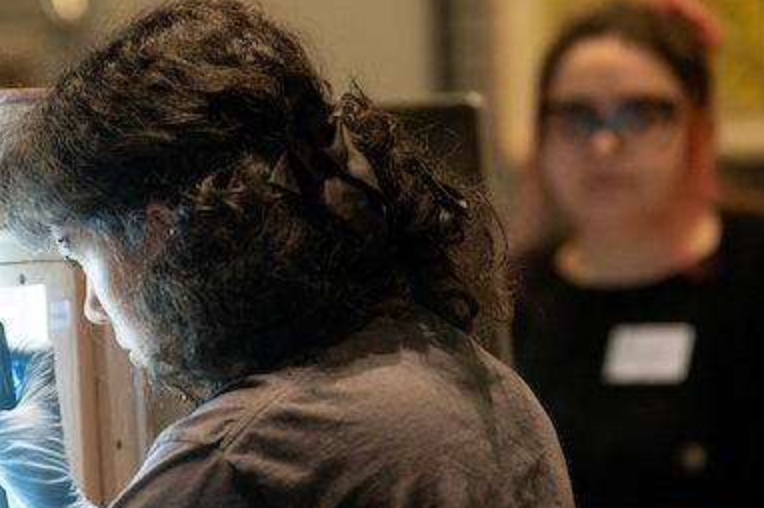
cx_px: 190
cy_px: 408
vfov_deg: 4.8
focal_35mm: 285
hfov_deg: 7.2
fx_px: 6043
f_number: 4
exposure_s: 1/200
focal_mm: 170
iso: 4000
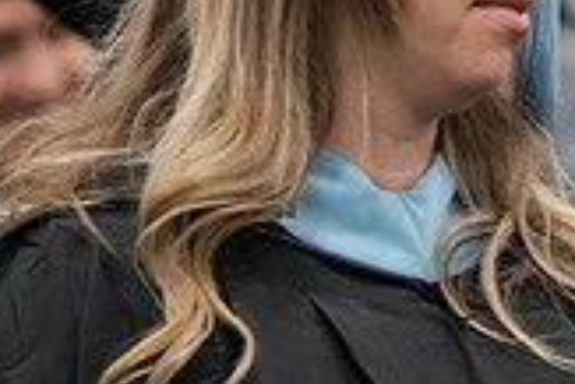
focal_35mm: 586
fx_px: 9368
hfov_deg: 3.5
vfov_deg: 2.4
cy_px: 255
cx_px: 522
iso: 3200
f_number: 3.5
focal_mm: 165
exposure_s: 1/200
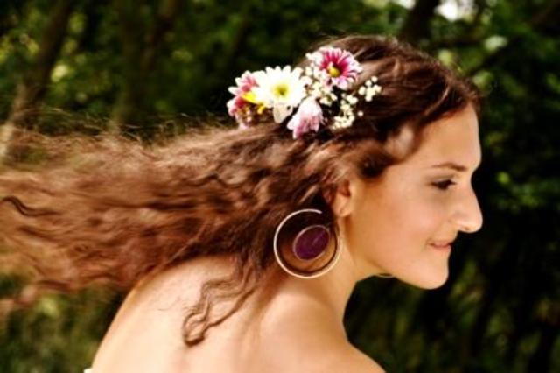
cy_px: 186
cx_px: 280
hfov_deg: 18.2
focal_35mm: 112
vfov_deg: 12.2
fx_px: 1749
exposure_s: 1/100
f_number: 5.6
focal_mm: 75
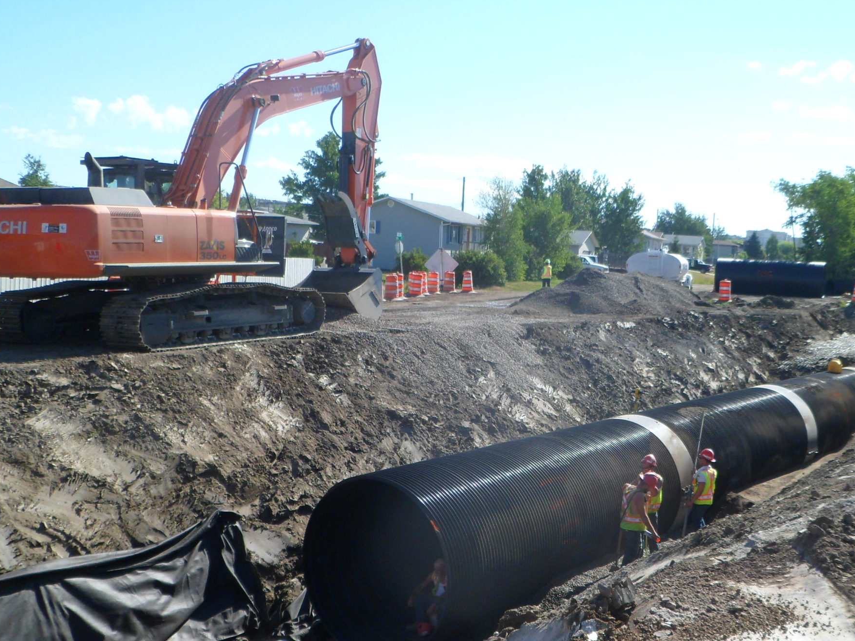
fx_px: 1111
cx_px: 575
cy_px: 393
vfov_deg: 32.1
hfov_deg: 41.5
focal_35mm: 45
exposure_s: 1/750
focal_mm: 5.3
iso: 80
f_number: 3.5
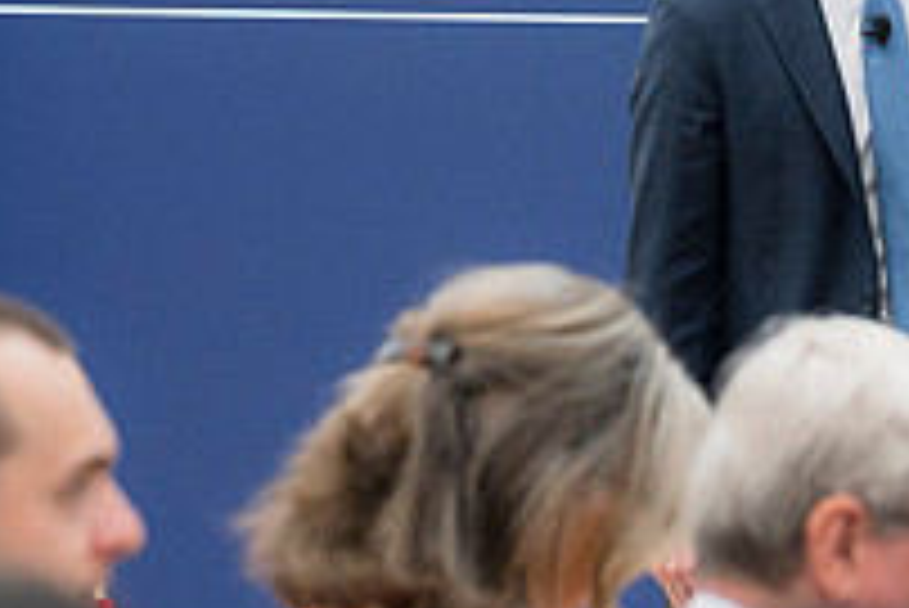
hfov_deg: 4.8
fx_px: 10941
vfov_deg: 3.2
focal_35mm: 433
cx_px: 860
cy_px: 99
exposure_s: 1/160
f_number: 4
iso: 560
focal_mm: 101
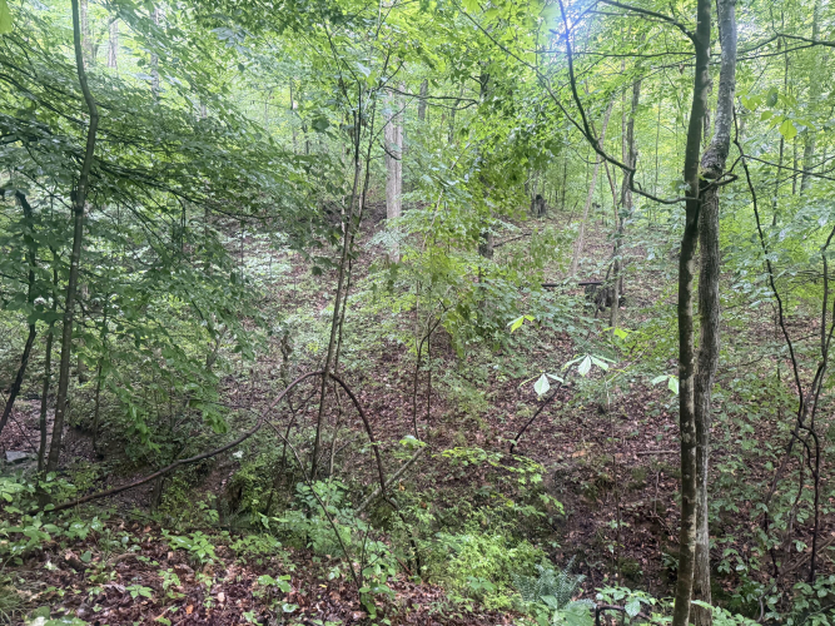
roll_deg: +0.0
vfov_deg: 56.8
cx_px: 418
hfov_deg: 71.6
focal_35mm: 24
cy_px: 313
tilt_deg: -1.3
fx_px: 579
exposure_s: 1/60
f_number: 1.78
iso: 500
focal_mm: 6.76
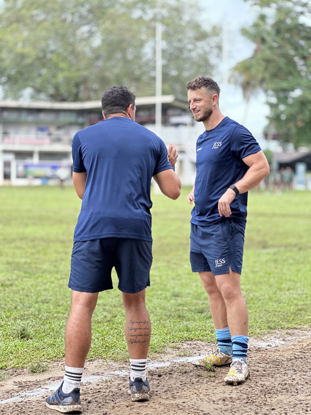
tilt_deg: -1.6
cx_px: 156
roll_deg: -1.8
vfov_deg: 25.3
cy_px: 208
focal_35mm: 77
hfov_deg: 19.1
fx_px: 922
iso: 50
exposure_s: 1/121
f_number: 2.8
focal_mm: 9
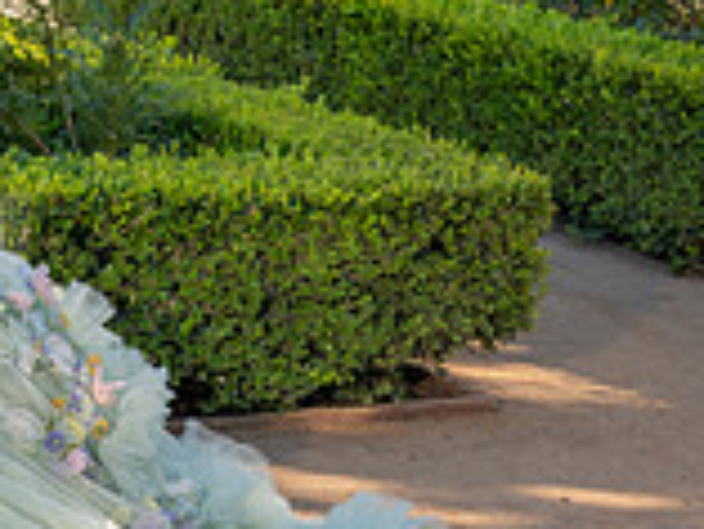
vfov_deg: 11.4
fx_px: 2646
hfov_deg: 14.0
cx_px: -428
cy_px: 292
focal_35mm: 130
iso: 200
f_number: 4.5
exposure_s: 1/200
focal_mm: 33
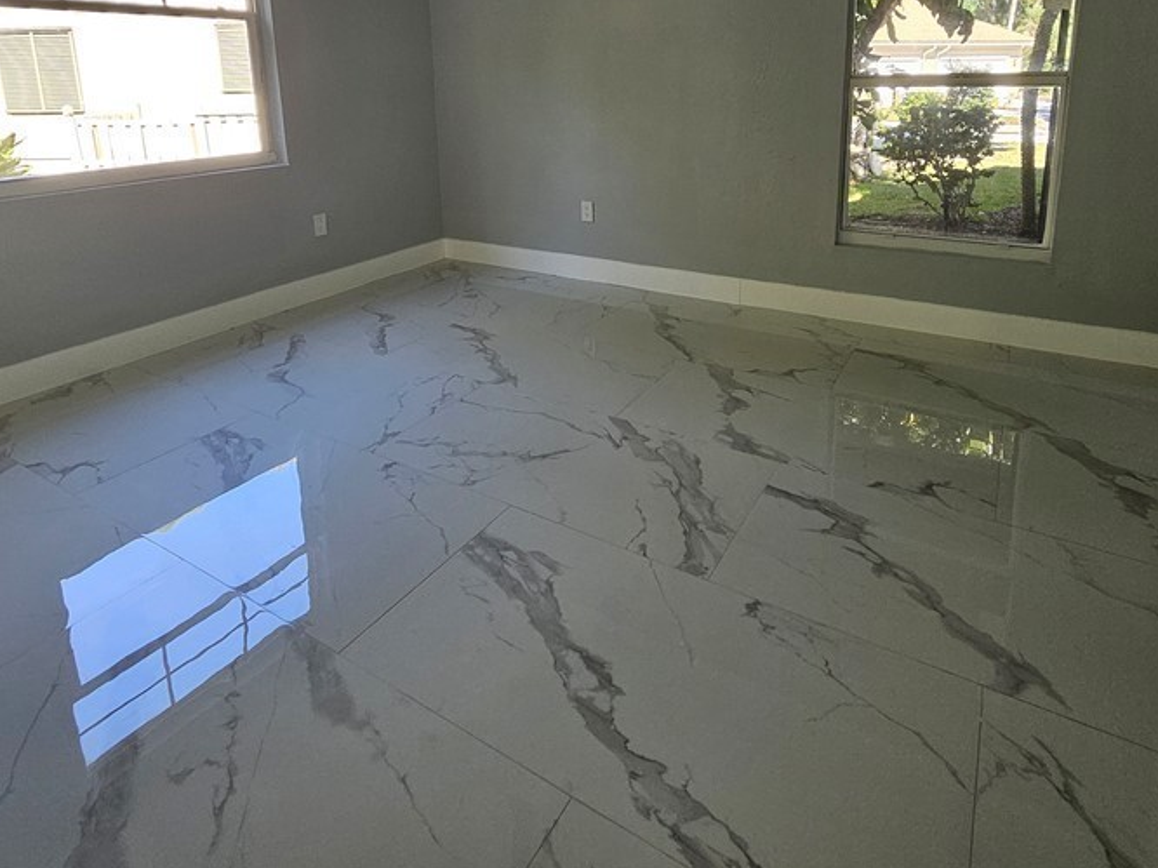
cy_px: 207
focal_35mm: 20
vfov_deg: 61.8
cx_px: 612
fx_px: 669
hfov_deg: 81.7
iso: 50
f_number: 2.2
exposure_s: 1/60
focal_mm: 1.74
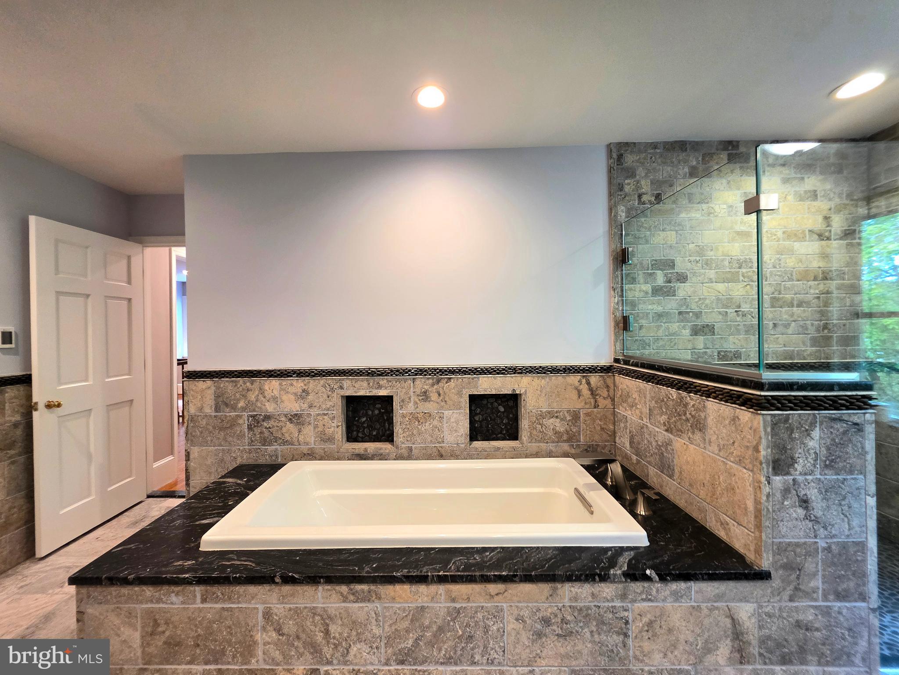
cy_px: 338
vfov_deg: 89.9
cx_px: 450
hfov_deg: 106.2
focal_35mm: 13
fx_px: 338
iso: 200
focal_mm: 2.2
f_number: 1.9
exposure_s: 1/60.2
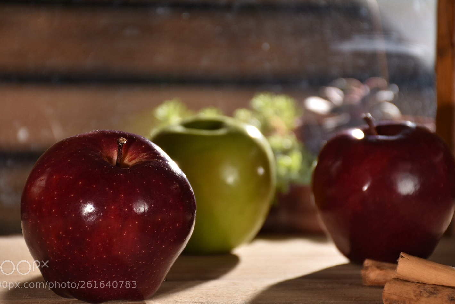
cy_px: 139
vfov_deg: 8.6
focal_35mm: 161
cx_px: 226
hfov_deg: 12.8
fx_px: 2029
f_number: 5.6
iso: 100
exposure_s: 1/200
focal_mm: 95
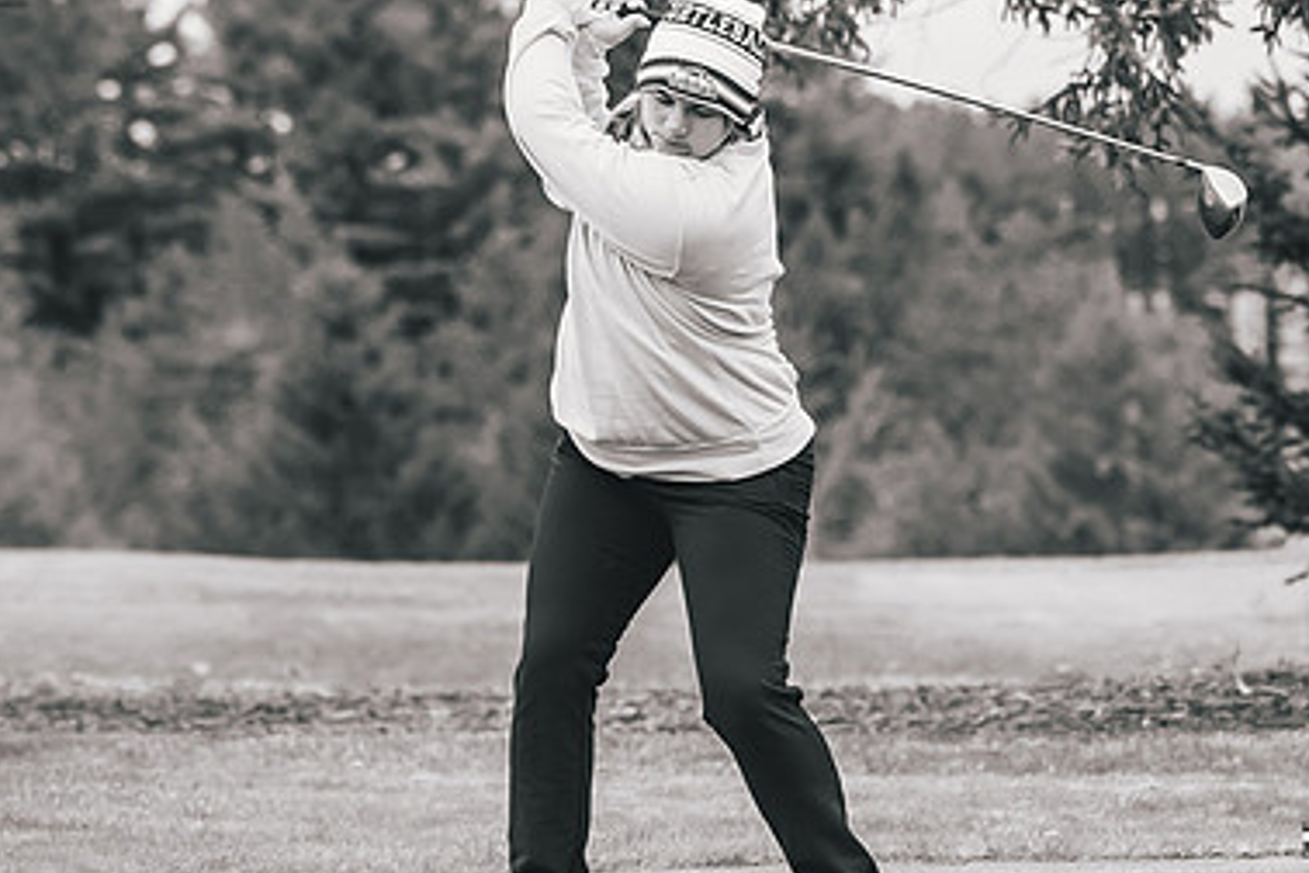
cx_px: 682
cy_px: 411
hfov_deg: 9.8
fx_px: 7635
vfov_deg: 6.5
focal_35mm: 210
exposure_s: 1/2500
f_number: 2.8
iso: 800
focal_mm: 88
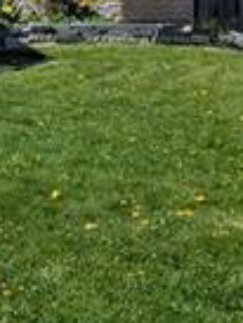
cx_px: -408
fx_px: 1262
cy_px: -9
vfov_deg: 14.3
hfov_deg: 9.4
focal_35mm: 135
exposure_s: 1/2217
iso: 45
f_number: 1.85
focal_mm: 6.81
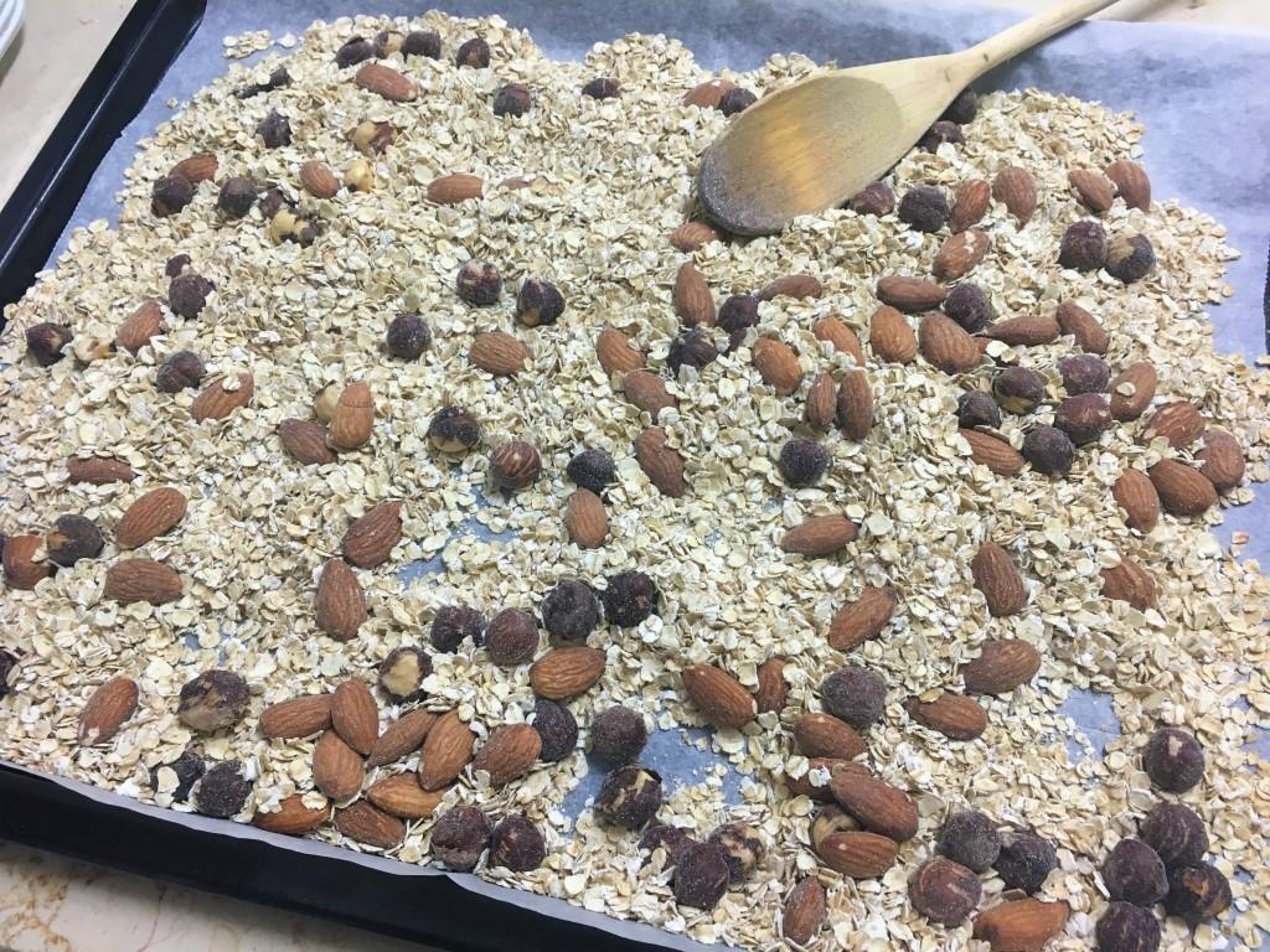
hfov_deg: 61.7
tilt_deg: -60.7
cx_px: 635
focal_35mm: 29
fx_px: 1064
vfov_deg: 48.2
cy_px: 476
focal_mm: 4.15
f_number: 2.2
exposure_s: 1/33
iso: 80
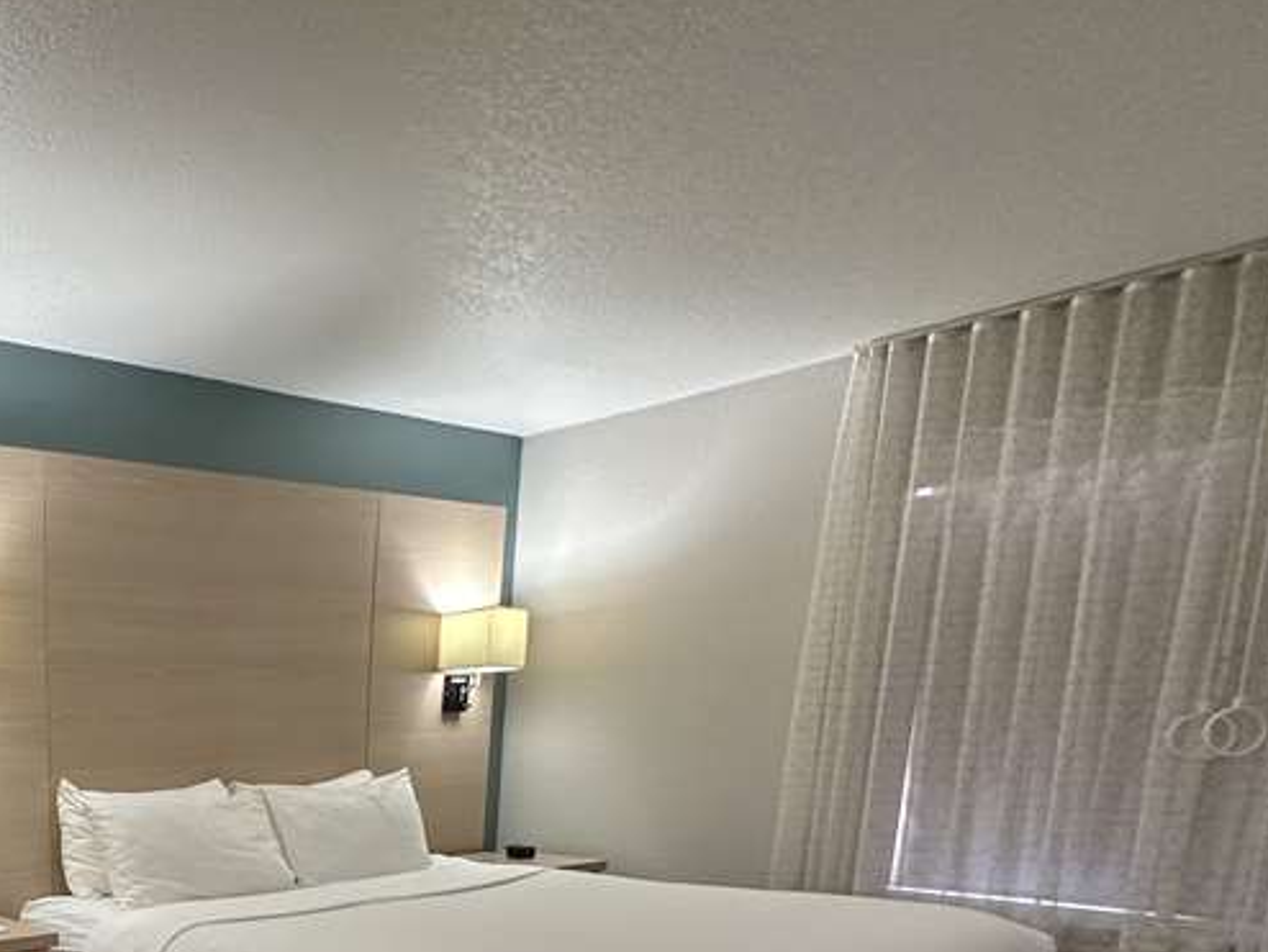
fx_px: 1063
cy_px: 911
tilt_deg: -10.3
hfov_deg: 49.7
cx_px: -10
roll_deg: +0.9
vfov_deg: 42.8
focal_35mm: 29
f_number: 2.2
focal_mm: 2.22
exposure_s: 1/60
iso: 320
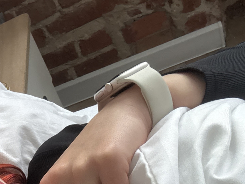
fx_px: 453
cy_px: 240
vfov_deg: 20.8
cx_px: -12
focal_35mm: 64
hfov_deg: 28.0
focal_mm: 2.69
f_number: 1.9
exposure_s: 1/60
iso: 200
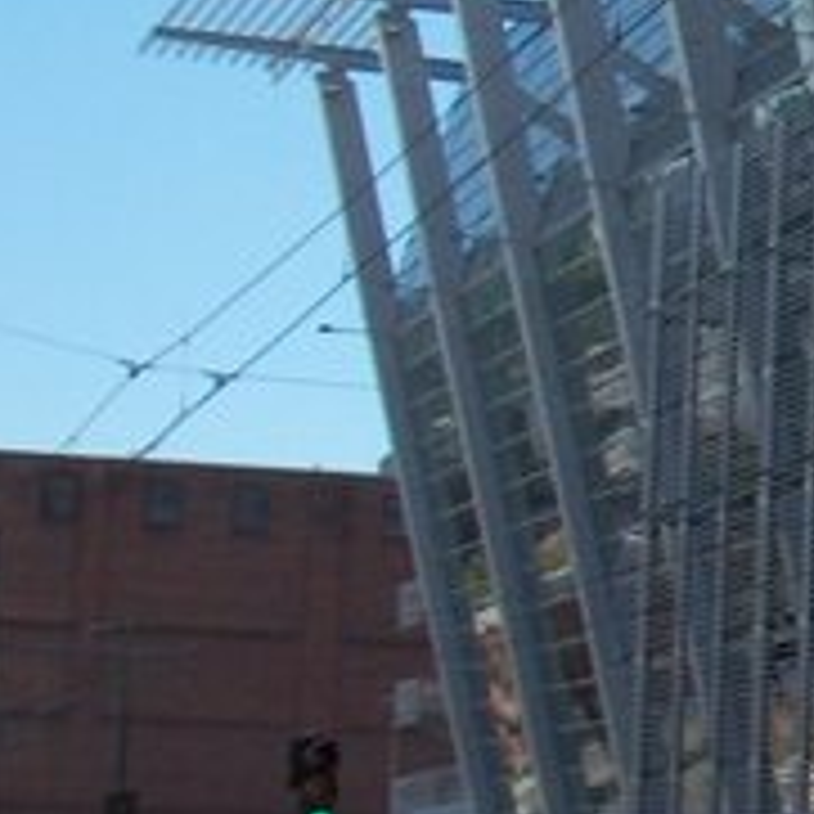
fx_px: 4869
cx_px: 1997
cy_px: 319
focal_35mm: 183
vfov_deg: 9.6
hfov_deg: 8.6
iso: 100
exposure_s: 1/405
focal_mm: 8
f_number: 4.8
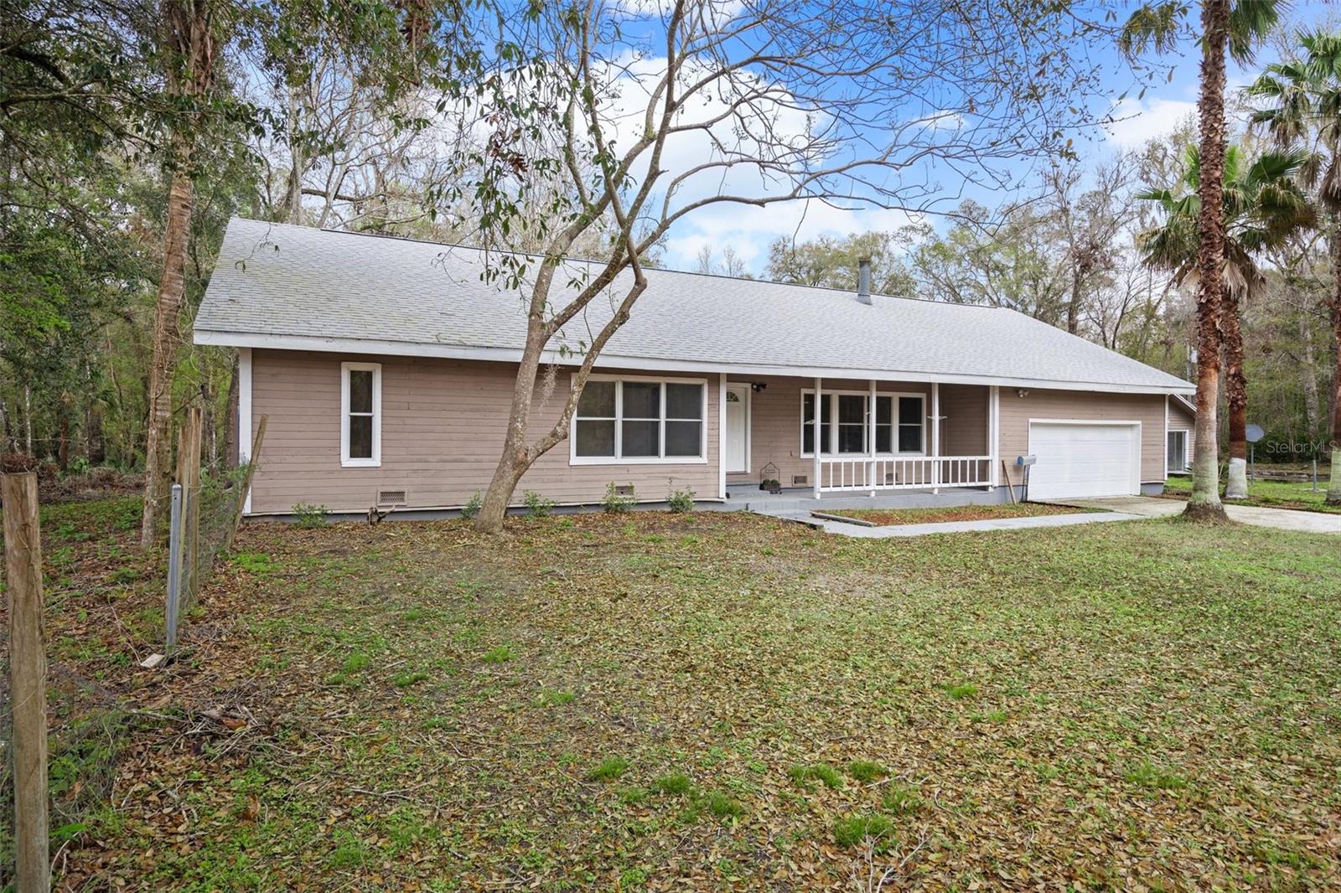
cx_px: 670
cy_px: 446
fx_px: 708
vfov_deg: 64.5
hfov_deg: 86.9
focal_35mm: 19
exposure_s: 1/80
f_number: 8
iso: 320
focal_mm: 19
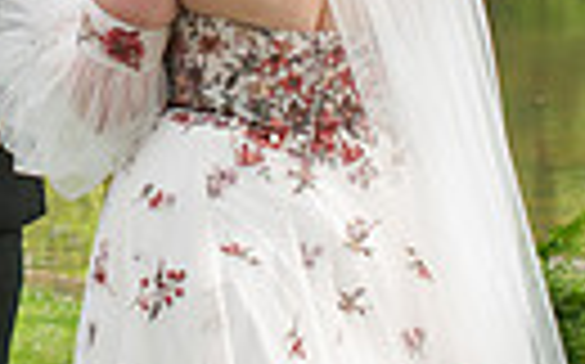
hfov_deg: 7.3
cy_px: -284
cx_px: -85
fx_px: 4540
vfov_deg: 4.5
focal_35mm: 285
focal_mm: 50
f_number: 3.5
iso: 100
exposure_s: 1/500
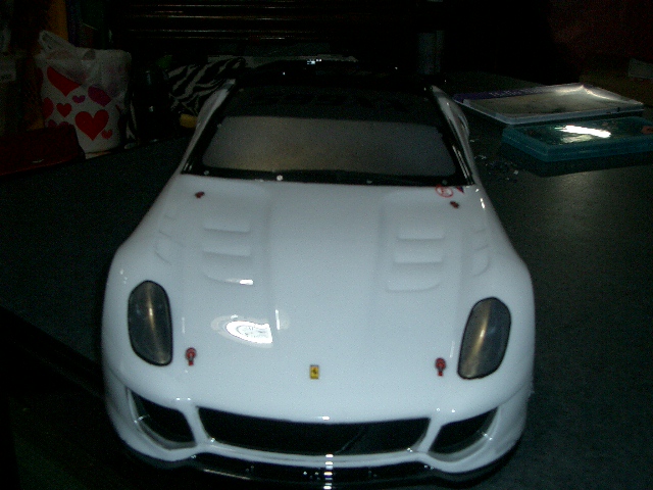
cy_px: 245
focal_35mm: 49
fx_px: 924
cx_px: 326
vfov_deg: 29.7
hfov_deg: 38.9
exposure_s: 1/40
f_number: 3.1
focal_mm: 8.2
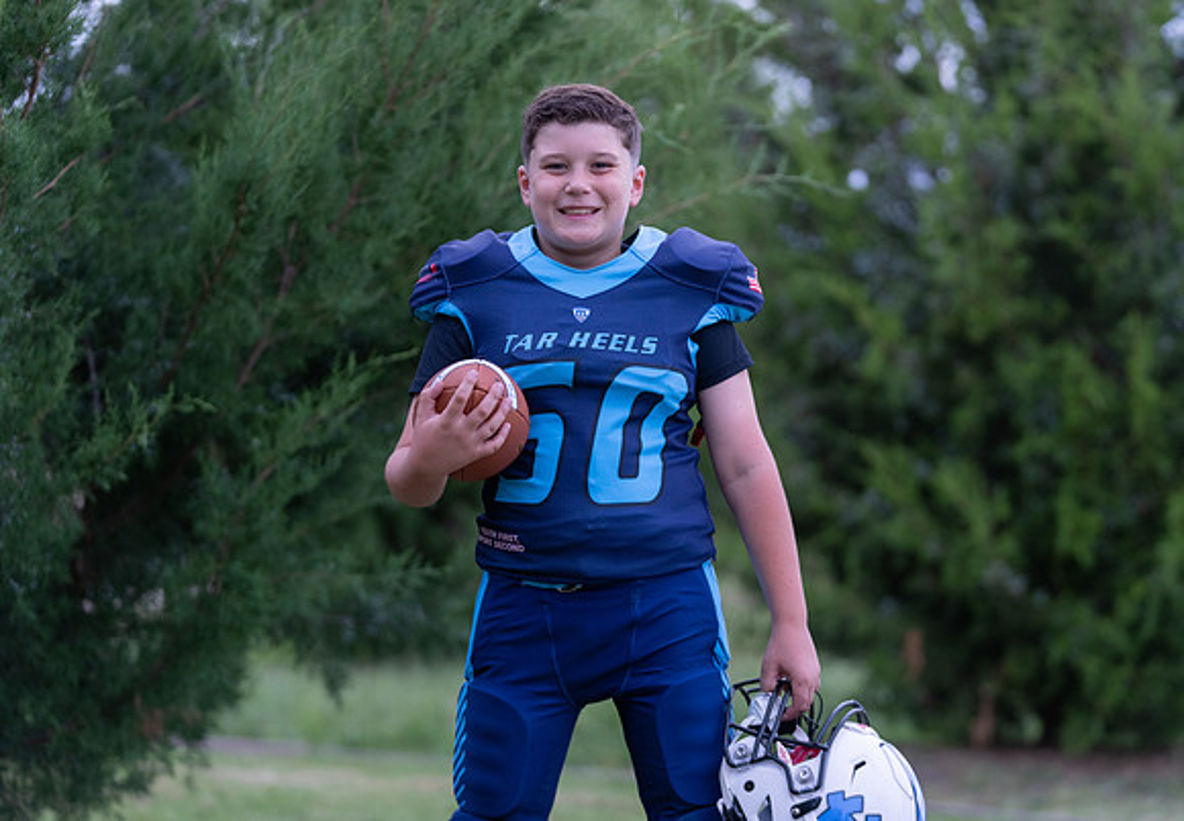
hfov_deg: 16.4
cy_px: 377
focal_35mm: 123
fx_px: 4106
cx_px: 654
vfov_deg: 11.4
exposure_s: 1/320
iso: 640
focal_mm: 103
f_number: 2.8
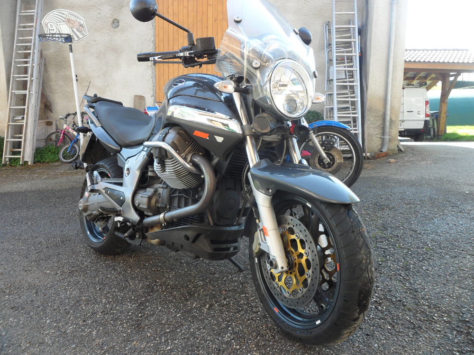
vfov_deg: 51.4
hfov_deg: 65.3
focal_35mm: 27
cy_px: 178
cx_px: 237
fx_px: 370
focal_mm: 4.9
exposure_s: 1/90
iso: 80
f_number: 3.5
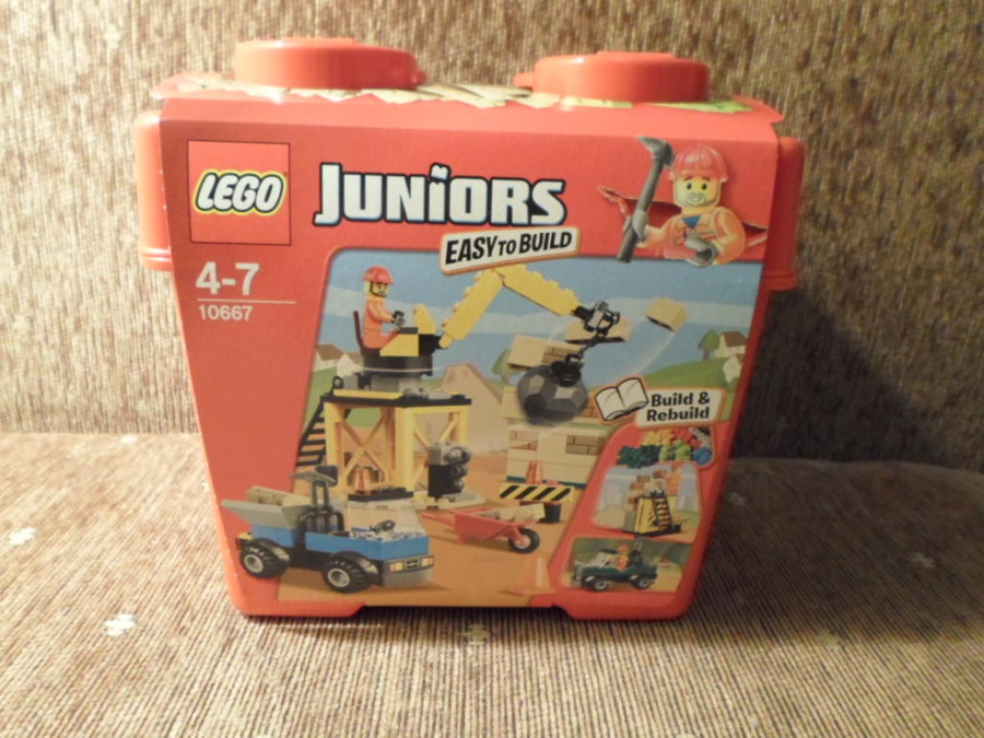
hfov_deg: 69.4
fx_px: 711
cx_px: 492
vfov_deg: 54.9
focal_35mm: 25
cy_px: 369
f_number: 2.5
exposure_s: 1/6
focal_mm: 4.5
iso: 400
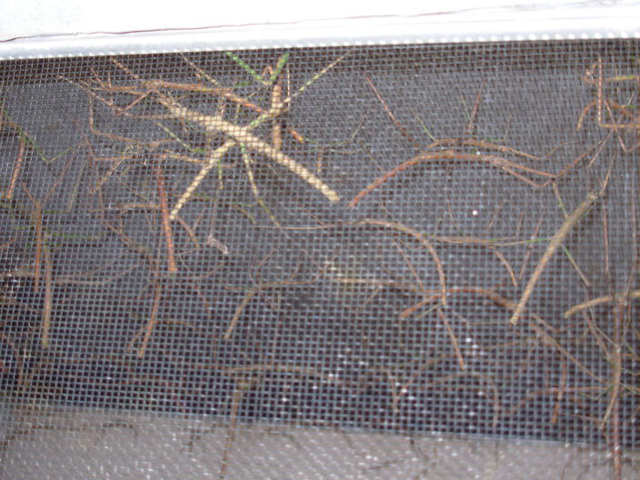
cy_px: 240
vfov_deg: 21.0
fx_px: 1294
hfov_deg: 27.8
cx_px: 320
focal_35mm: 70
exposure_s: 1/45.3
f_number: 3.5
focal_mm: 11.5
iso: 50
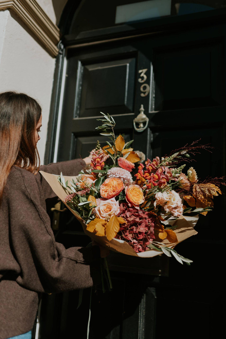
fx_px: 330
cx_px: 113
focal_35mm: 35
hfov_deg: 37.9
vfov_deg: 54.4
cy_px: 170
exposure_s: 1/8000
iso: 100
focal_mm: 35
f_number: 2
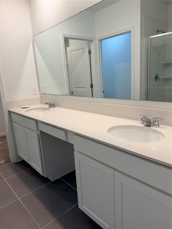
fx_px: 159
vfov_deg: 71.6
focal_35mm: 24
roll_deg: +3.8
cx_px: 86
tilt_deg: -13.9
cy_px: 114
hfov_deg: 56.8
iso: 100
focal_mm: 6.76
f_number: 1.78
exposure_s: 1/120
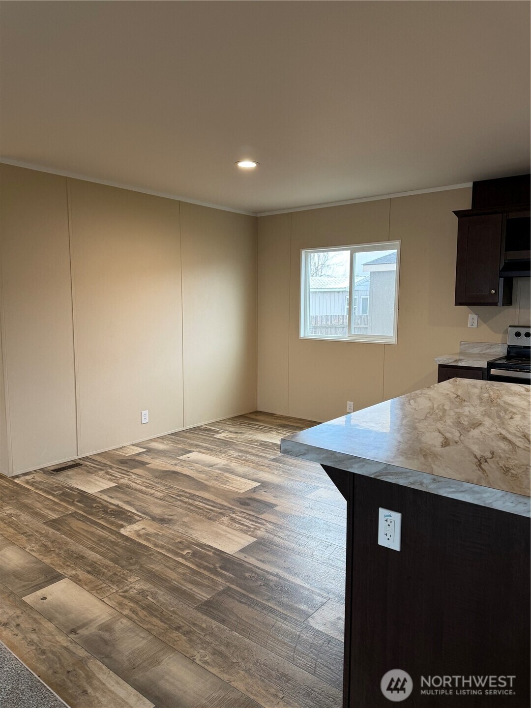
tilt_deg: -6.1
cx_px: 266
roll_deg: +0.1
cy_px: 354
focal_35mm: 24
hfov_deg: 56.8
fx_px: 491
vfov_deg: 71.6
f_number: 1.78
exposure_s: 1/60
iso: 125
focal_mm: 6.76
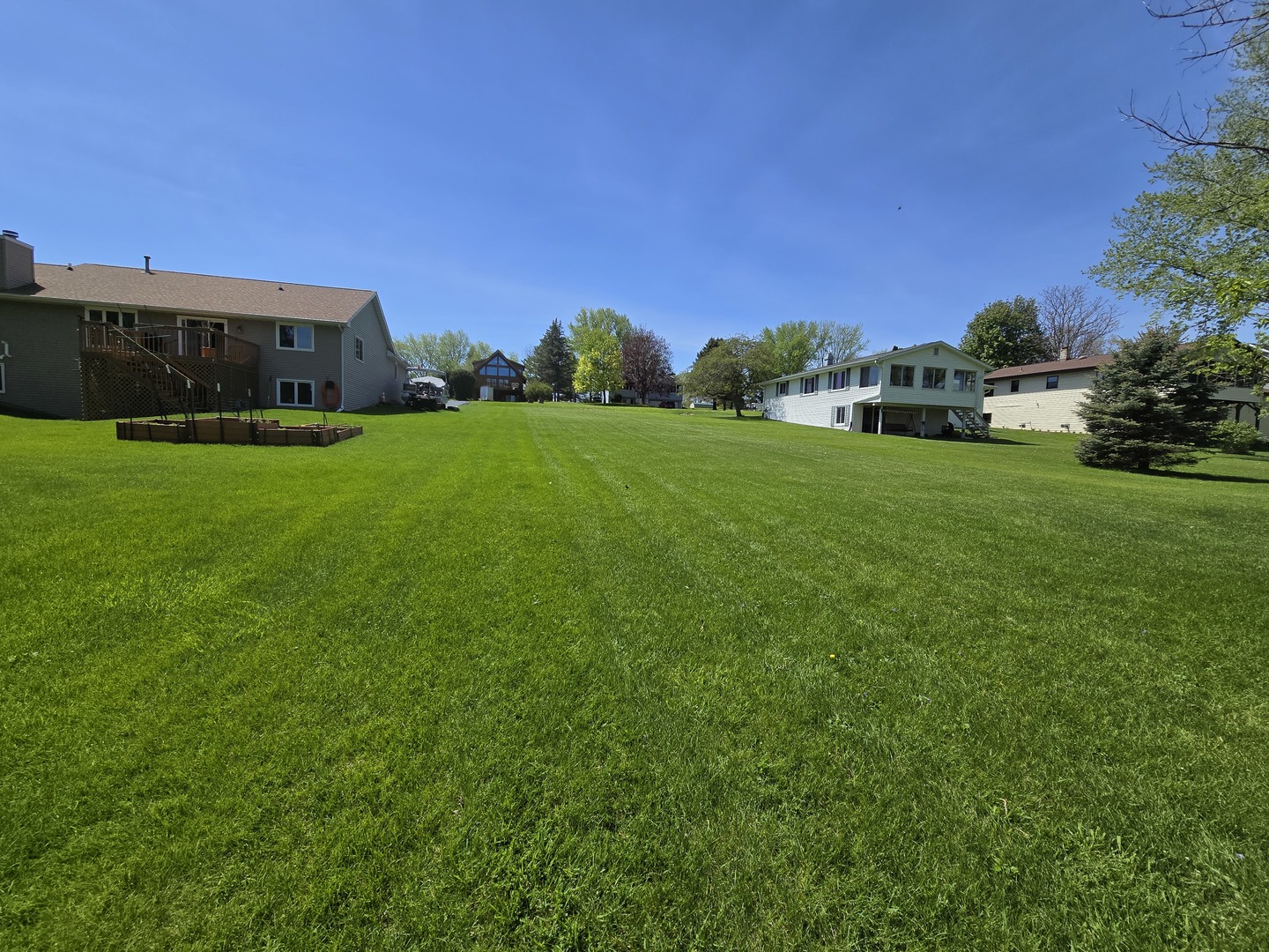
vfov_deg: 89.9
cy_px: 476
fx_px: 477
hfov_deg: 106.2
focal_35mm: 13
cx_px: 634
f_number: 2.2
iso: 50
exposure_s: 1/2737
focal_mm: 2.2
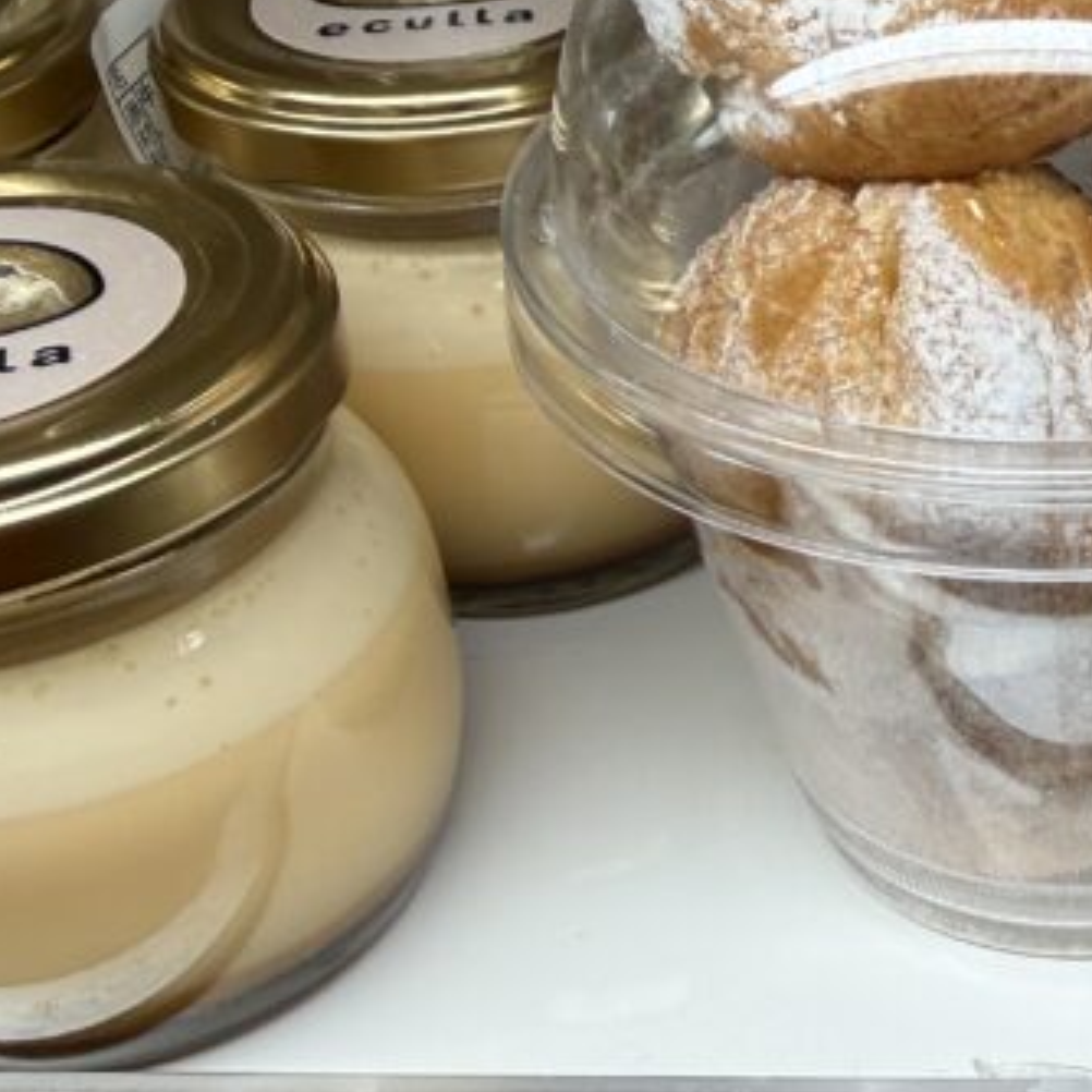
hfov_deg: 24.0
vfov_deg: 28.2
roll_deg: -2.0
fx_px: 2177
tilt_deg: -29.1
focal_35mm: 61
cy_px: 556
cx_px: 1497
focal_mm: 2.22
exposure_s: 1/120
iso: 80
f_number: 2.2
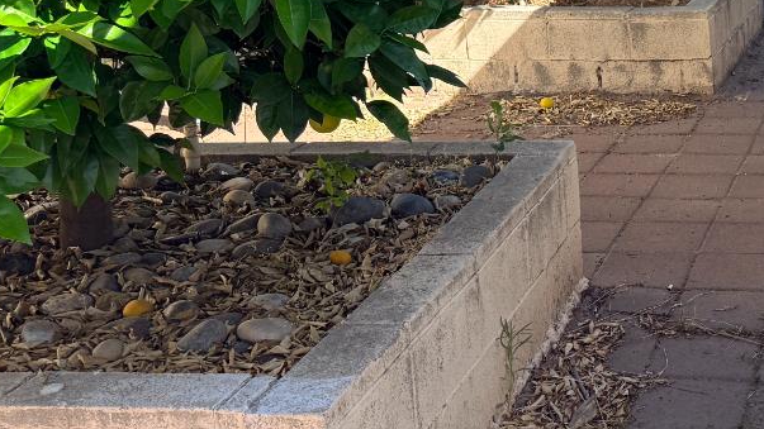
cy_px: 89
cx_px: 855
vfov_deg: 18.4
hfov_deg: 29.0
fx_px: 1317
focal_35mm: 65
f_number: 1.78
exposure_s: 1/1770
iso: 100
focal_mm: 6.76
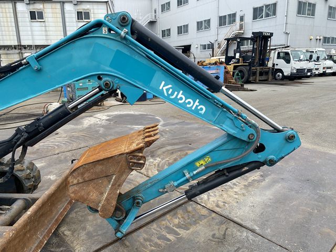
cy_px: 126
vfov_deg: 53.1
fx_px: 252
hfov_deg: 67.3
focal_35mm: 26
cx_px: 168
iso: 32
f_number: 1.8
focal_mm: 4.25
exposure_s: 1/1504
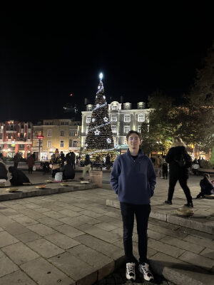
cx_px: 107
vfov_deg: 71.6
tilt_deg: +5.3
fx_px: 198
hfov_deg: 56.8
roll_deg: -0.3
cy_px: 142
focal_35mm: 24
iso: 800
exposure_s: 1/25
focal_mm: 6.86
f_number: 1.78
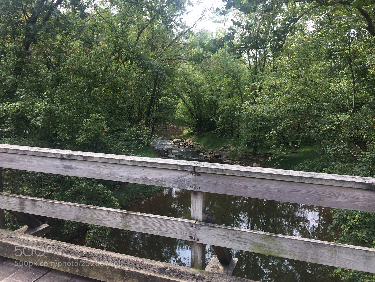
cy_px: 141
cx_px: 188
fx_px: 314
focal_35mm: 29
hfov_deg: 61.7
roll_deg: +0.6
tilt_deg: -7.7
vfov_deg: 48.2
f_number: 2.2
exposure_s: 1/488
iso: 32
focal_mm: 4.15
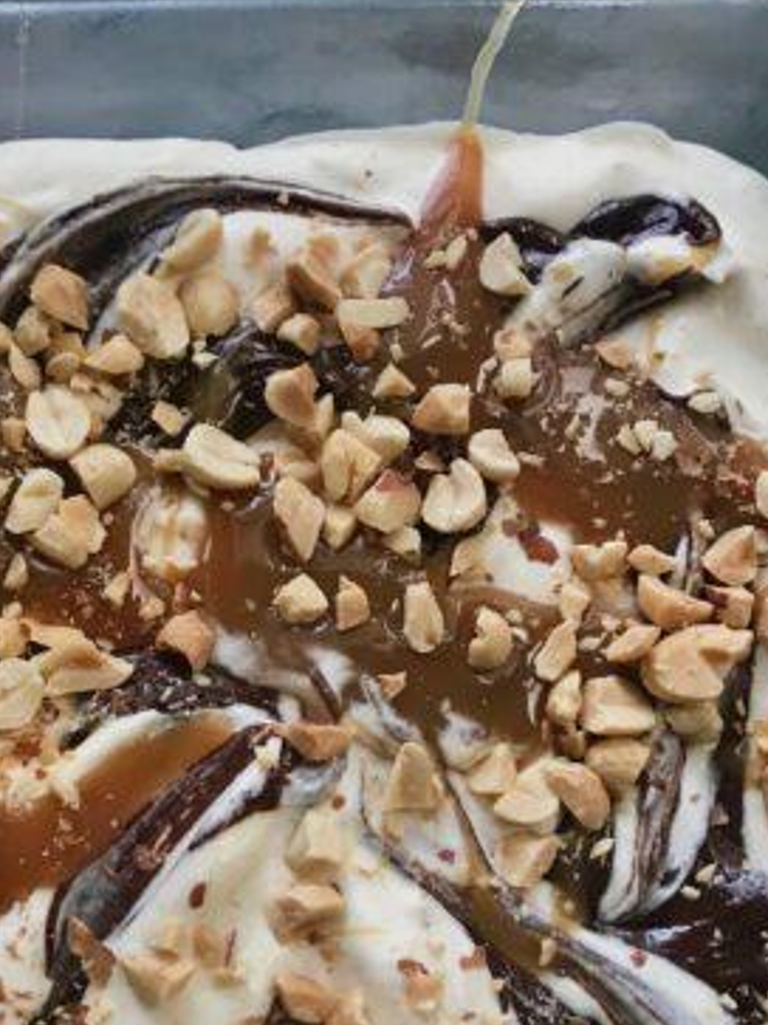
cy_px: 729
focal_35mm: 54
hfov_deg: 26.8
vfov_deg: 35.0
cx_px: 219
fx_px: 1598
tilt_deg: -78.8
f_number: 1.8
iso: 32
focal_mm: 3.99
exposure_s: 1/30
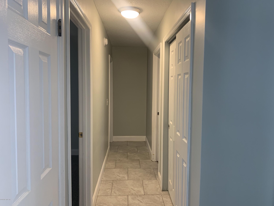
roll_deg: -1.0
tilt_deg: -3.2
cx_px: 137
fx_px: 206
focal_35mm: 26
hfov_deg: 67.3
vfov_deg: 53.1
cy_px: 103
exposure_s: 1/60
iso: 125
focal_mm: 4.25
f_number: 1.8
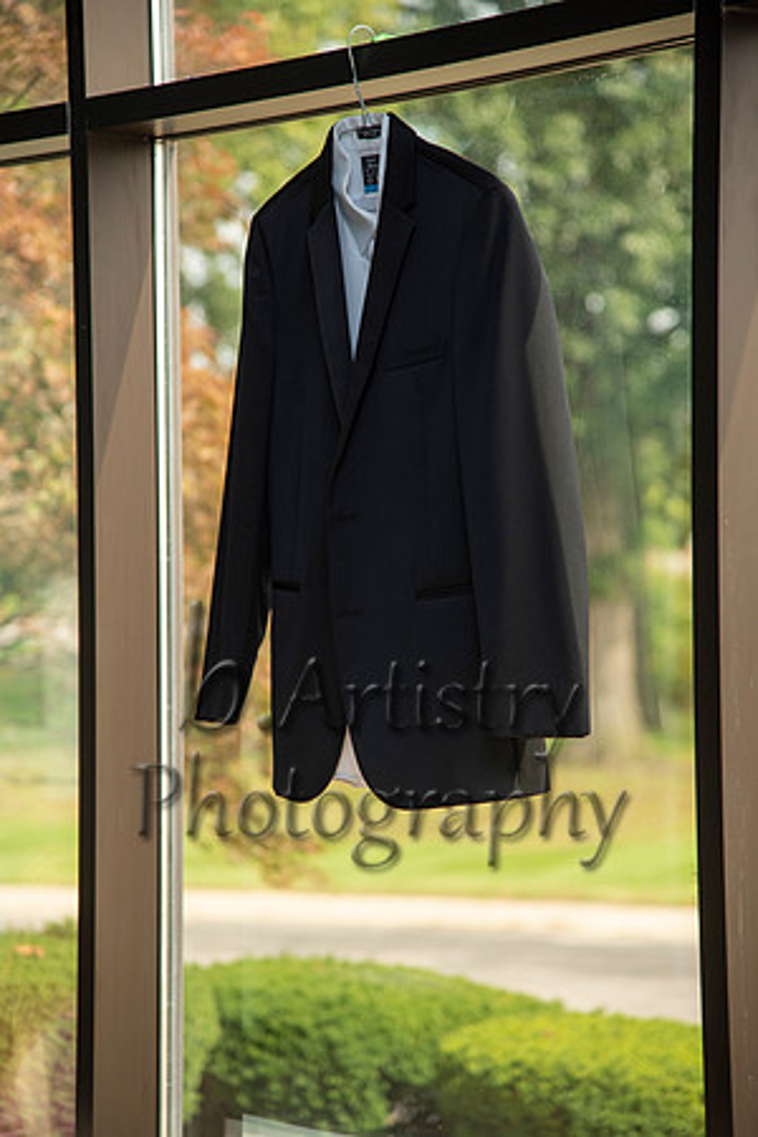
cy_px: 568
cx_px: 379
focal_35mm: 120
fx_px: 3790
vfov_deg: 17.1
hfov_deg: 11.4
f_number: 4
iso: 200
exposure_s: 1/200
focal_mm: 120
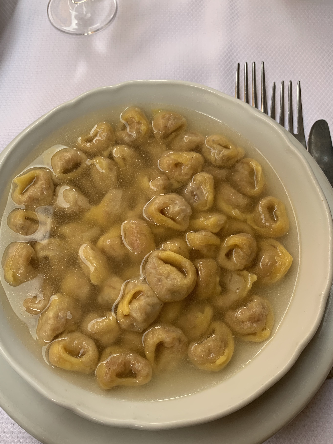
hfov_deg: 48.2
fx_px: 372
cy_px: 222
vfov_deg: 61.7
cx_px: 151
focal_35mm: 29
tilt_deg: -71.3
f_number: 1.8
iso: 50
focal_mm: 4.25
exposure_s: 1/121
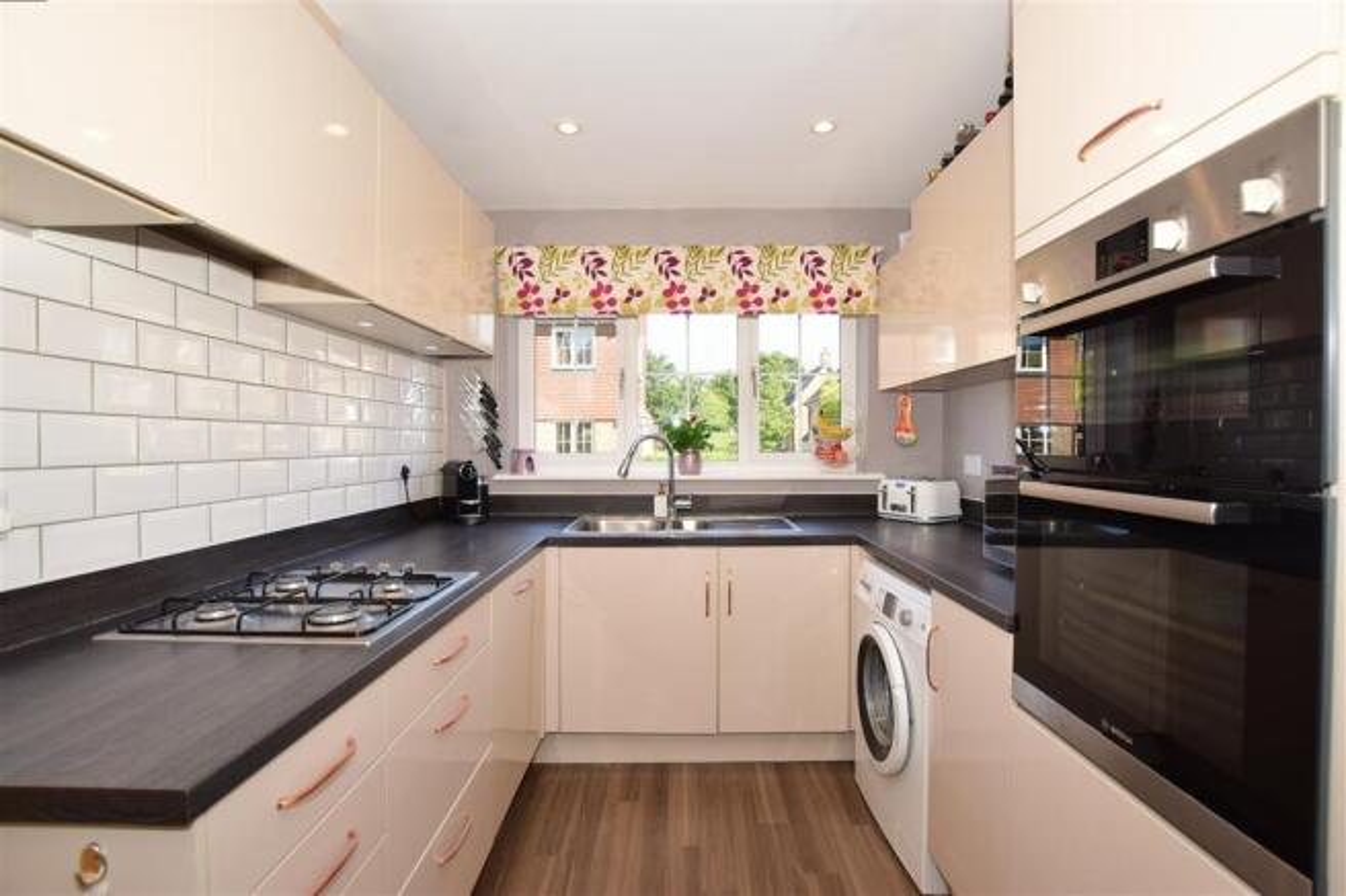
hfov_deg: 100.4
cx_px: 673
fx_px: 561
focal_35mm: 15
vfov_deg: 77.3
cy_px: 448
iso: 400
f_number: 5.6
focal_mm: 10
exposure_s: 1/60
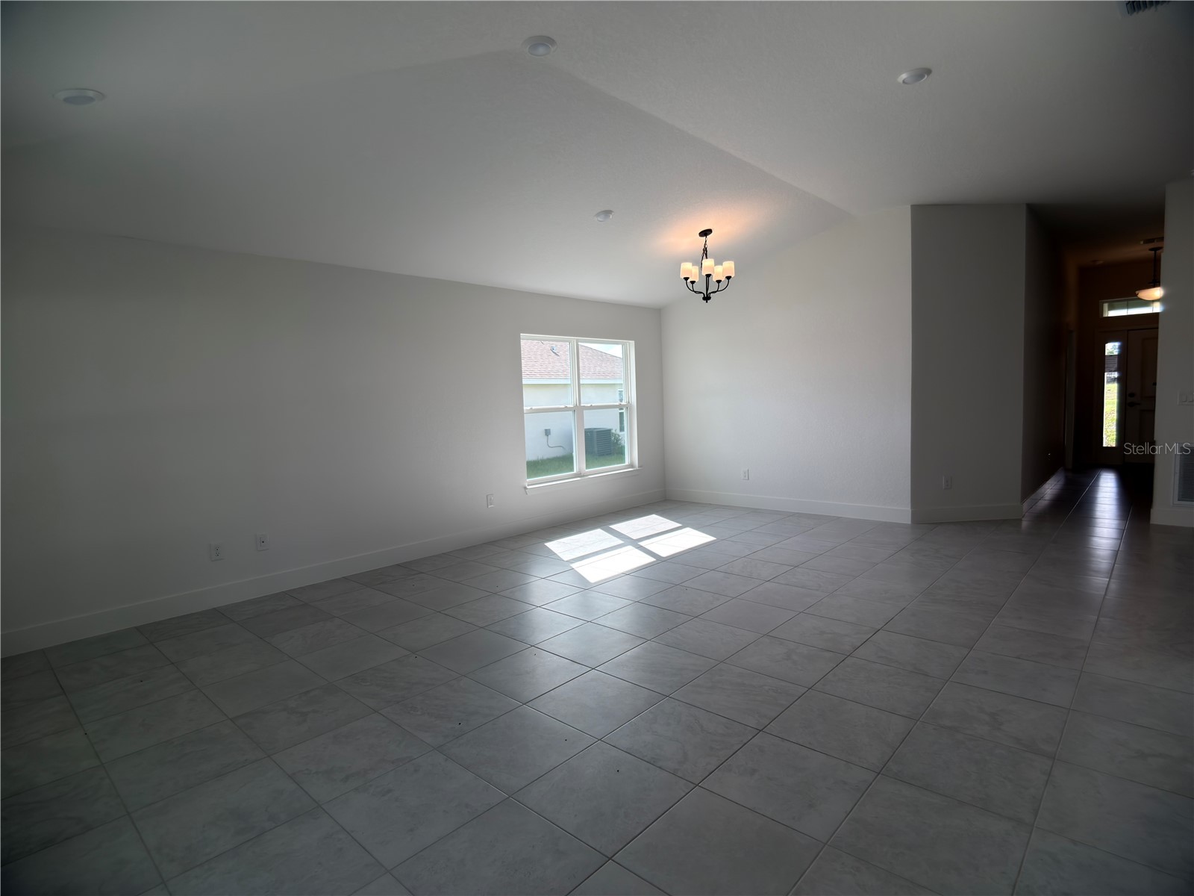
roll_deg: +2.5
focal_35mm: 24
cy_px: 448
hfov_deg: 71.6
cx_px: 597
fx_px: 828
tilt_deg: -5.2
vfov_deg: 56.8
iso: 100
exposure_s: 1/750
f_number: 1.78
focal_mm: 6.76
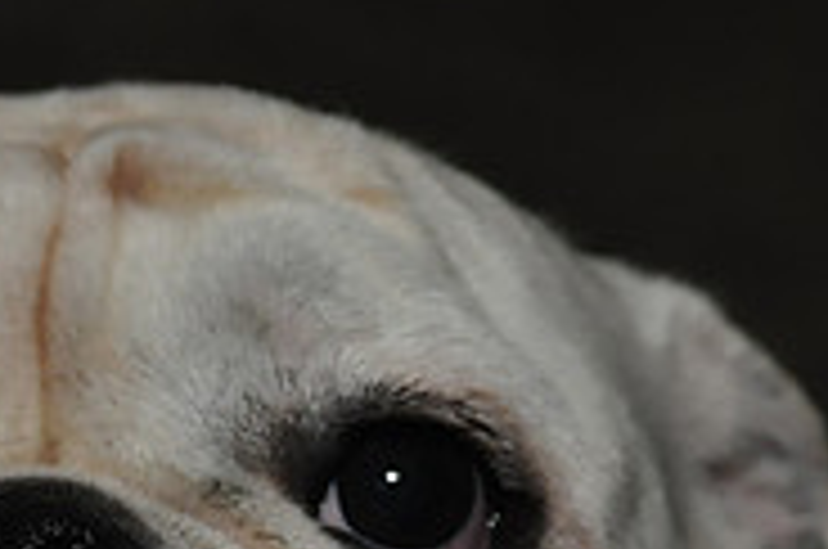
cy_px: 767
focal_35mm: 227
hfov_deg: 9.0
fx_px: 5212
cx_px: 86
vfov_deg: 6.0
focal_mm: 48
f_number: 4.8
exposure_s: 1/40
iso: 800
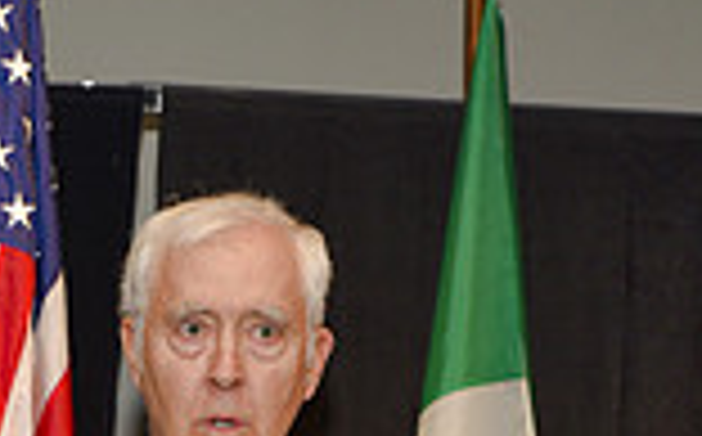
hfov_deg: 11.4
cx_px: -27
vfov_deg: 7.0
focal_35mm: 182
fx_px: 3477
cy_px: 843
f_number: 5
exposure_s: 1/60
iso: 200
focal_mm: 48
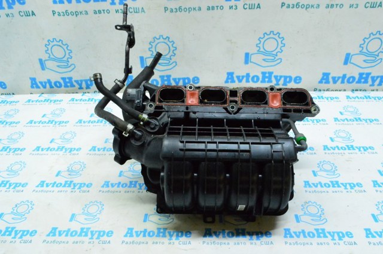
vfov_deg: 47.8
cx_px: 192
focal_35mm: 27
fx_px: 287
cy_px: 127
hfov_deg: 67.4
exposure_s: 1/25
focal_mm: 18
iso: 6400
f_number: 22
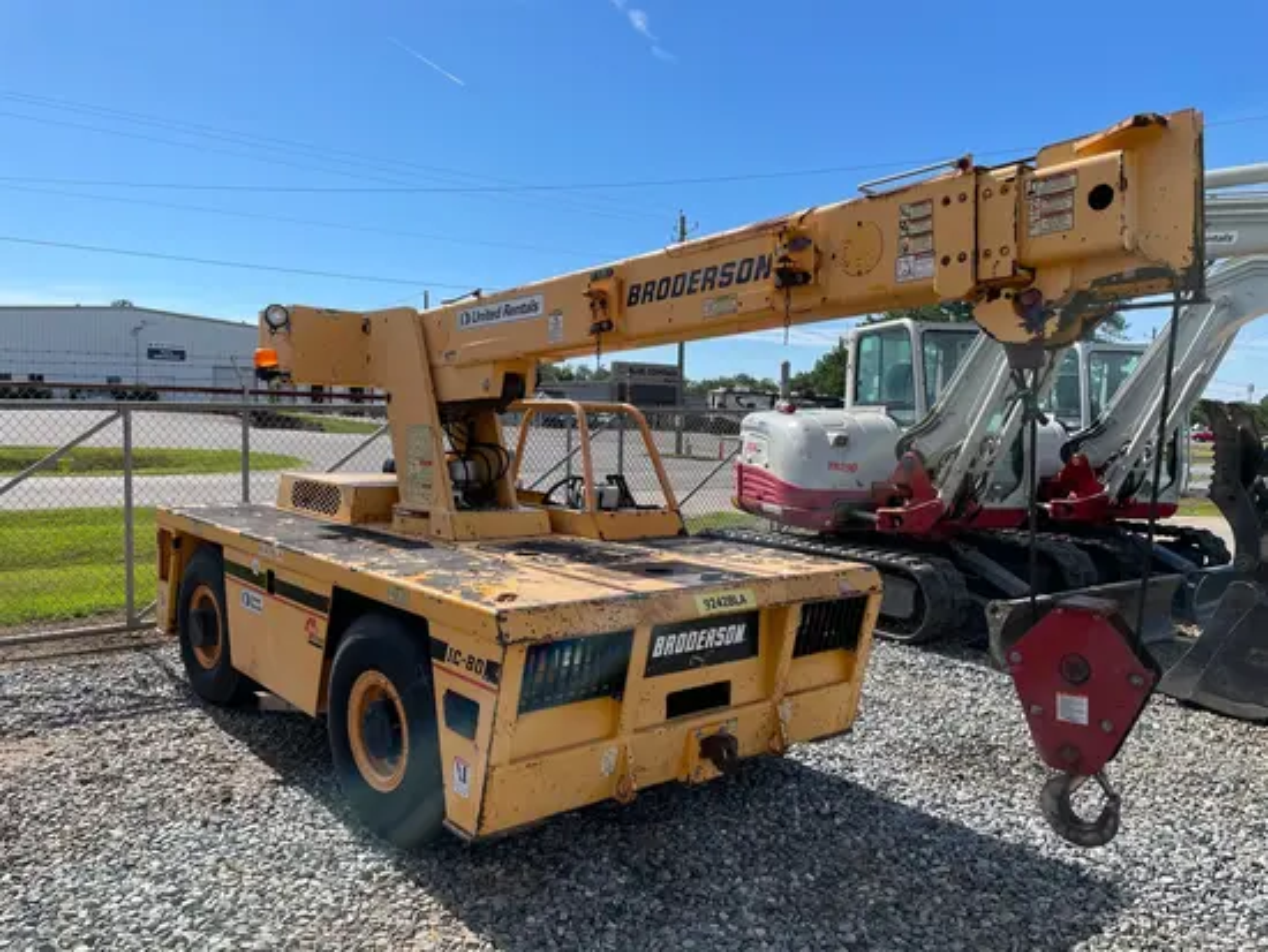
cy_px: 476
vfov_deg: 53.1
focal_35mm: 26
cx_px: 634
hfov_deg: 67.3
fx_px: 953
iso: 32
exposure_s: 1/3300
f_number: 1.6
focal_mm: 4.2
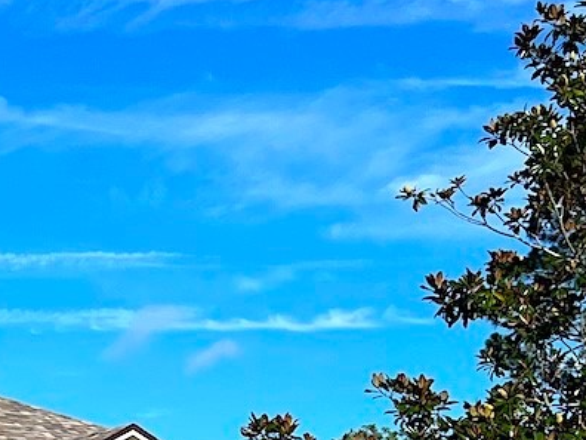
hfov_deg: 17.3
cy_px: 567
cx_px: -229
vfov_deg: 13.6
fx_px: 1778
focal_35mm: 105
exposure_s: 1/7463
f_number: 1.5
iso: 50
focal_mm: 5.7
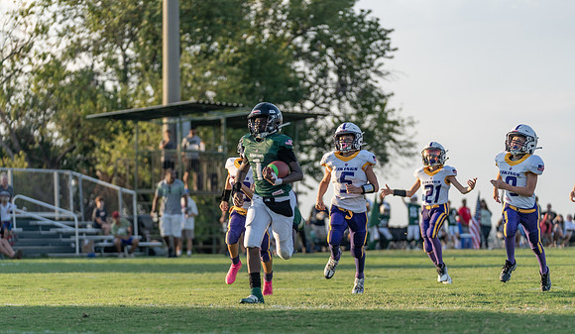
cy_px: 195
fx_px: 2296
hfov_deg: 14.3
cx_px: 293
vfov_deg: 8.3
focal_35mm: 149
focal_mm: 129
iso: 160
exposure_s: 1/2000
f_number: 2.8
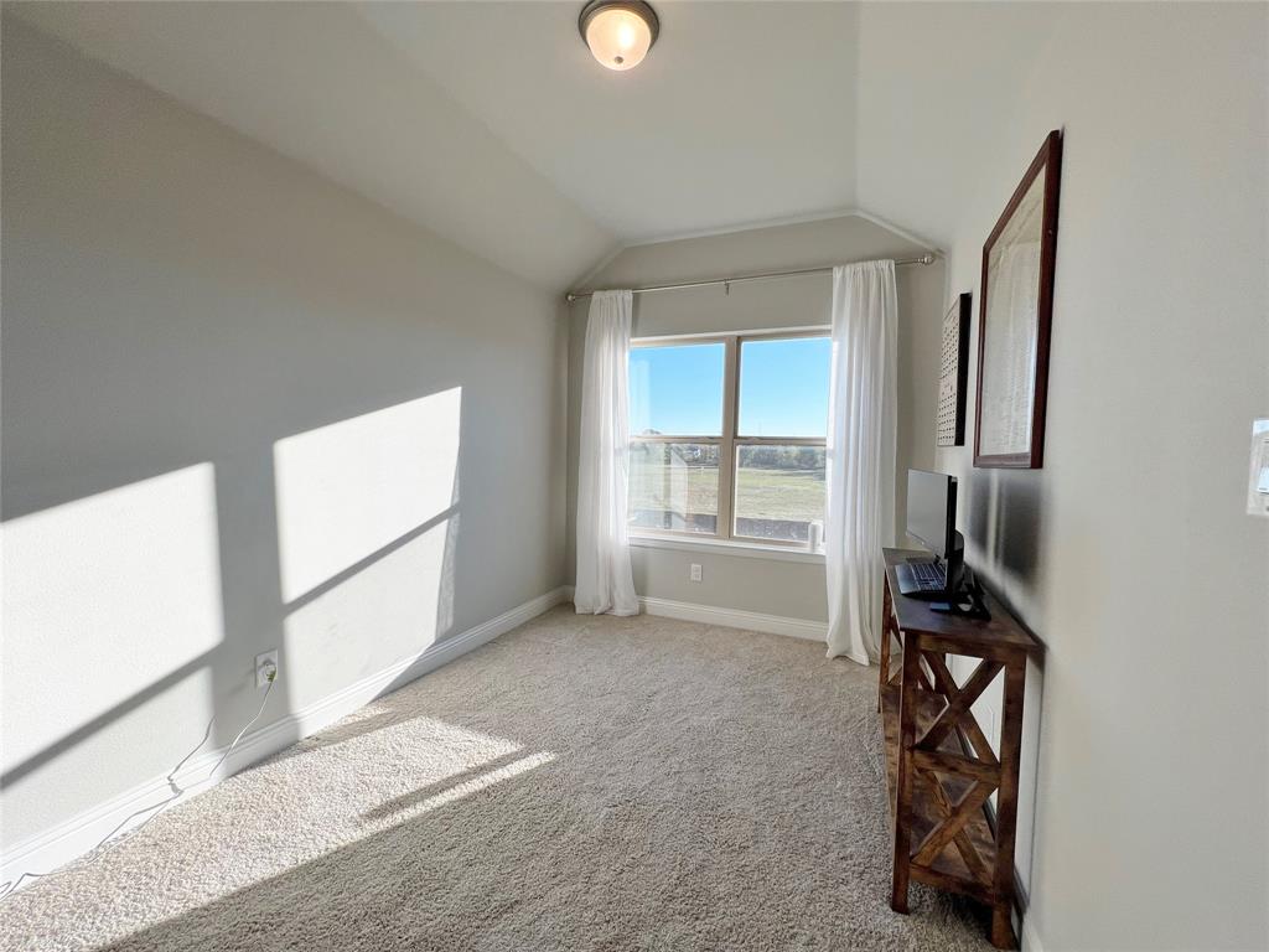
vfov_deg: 89.9
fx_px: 477
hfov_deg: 106.2
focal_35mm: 13
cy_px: 476
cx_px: 634
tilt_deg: -3.7
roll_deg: -2.7
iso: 32
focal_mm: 1.57
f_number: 1.8
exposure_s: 1/633
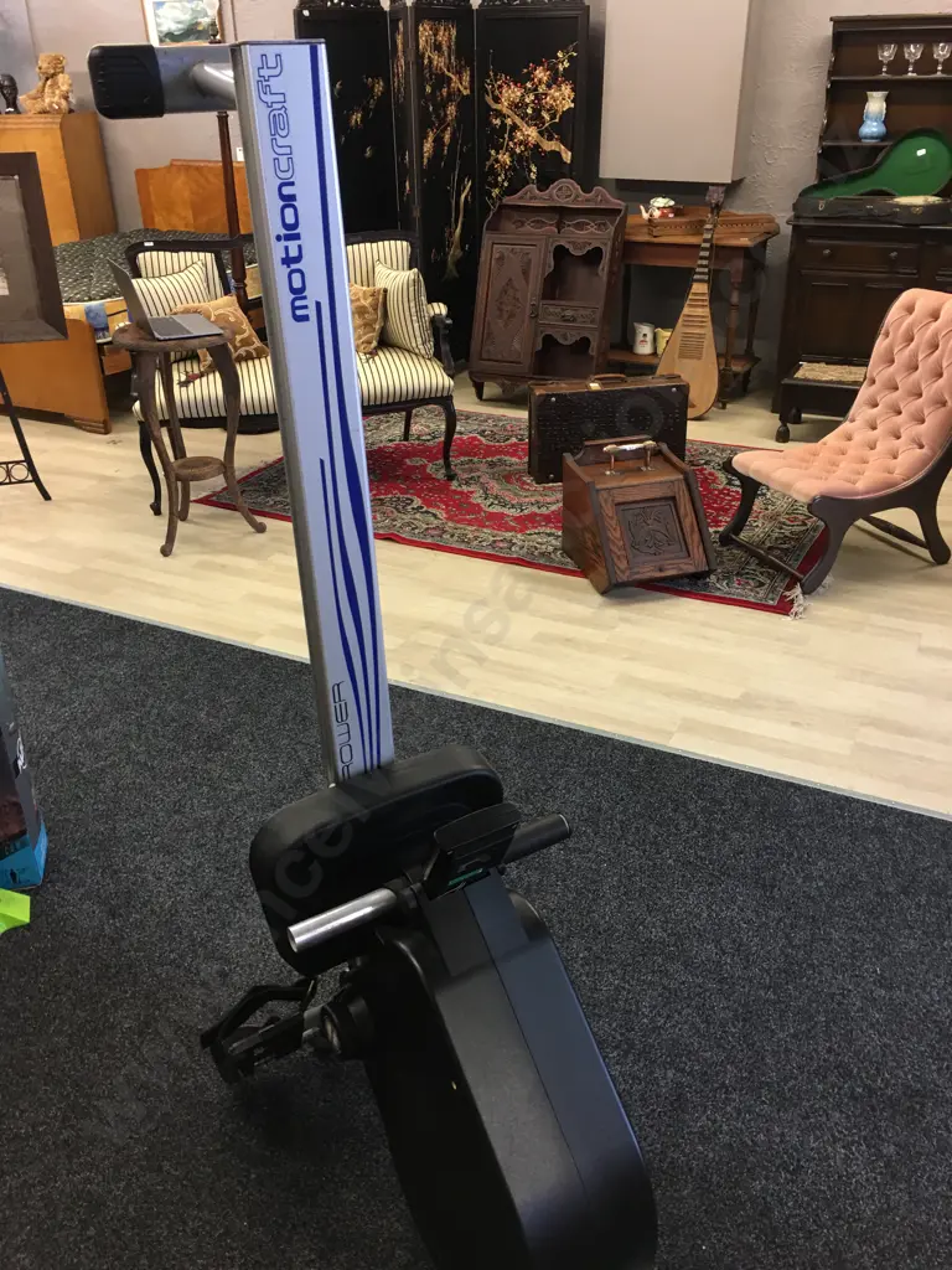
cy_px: 635
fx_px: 1063
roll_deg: +0.5
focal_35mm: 29
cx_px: 476
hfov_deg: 48.2
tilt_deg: -26.1
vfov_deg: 61.7
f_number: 2.2
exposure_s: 1/17
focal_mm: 4.15
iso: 50
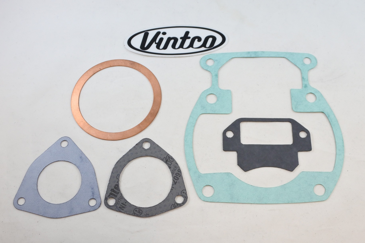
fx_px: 304
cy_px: 122
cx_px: 182
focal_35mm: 30
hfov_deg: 61.9
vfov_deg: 43.6
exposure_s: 1/160
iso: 400
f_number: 3.8
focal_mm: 11.4
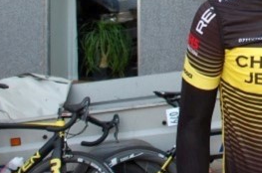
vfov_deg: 14.3
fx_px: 661
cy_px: -58
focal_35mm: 91
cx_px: 298
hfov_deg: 21.2
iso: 400
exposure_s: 1/640
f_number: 3.8
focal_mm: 22
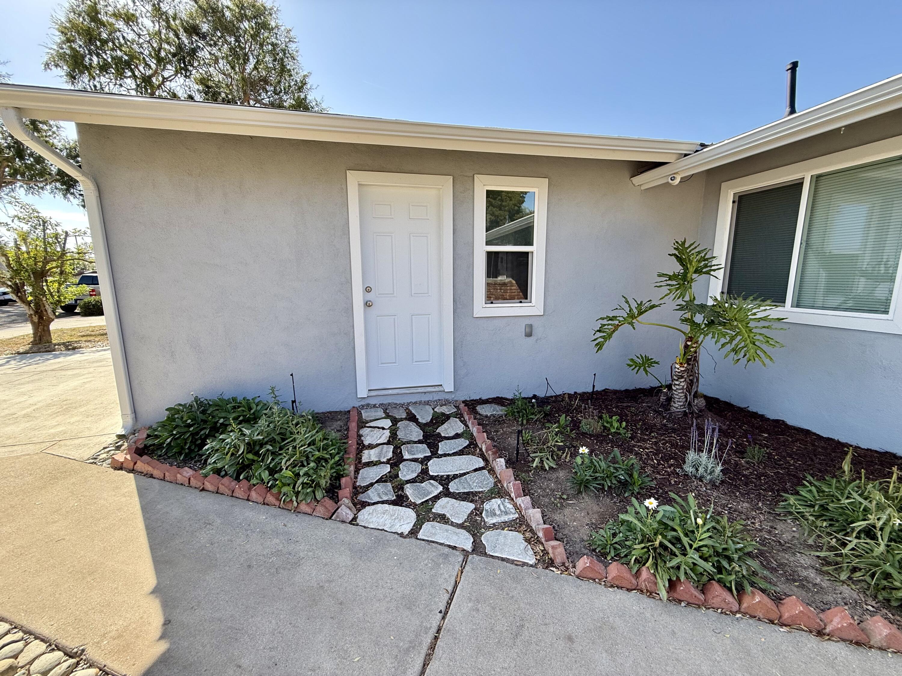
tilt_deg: -9.4
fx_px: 365
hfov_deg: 102.1
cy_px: 338
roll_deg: +0.0
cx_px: 451
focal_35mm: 14
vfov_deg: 85.7
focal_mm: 2.22
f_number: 2.2
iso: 50
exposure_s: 1/315
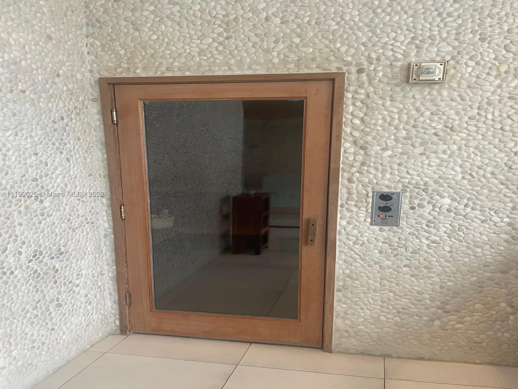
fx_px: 389
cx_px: 259
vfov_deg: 53.1
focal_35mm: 26
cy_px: 194
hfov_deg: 67.3
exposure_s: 1/60
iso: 200
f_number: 1.6
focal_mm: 4.2
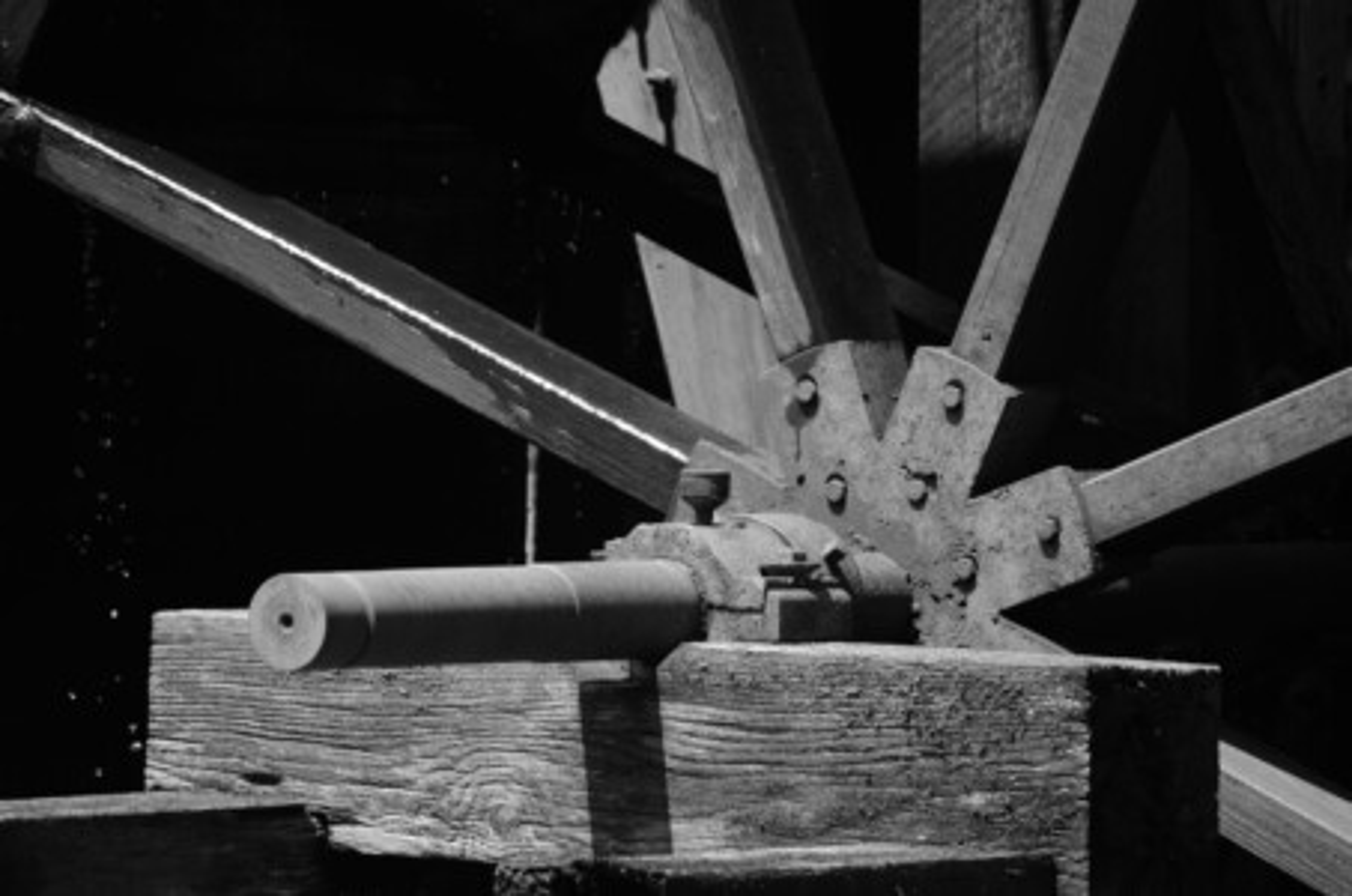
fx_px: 11243
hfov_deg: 6.9
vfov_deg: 4.6
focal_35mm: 300
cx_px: 676
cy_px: 448
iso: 640
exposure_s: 1/1000
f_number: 5.6
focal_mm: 200
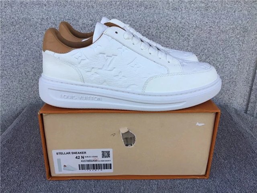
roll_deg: -0.6
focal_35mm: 31
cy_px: 96
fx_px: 230
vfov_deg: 45.4
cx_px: 128
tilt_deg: -21.5
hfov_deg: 58.4
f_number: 2.4
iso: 25
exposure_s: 1/342
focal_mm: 3.3
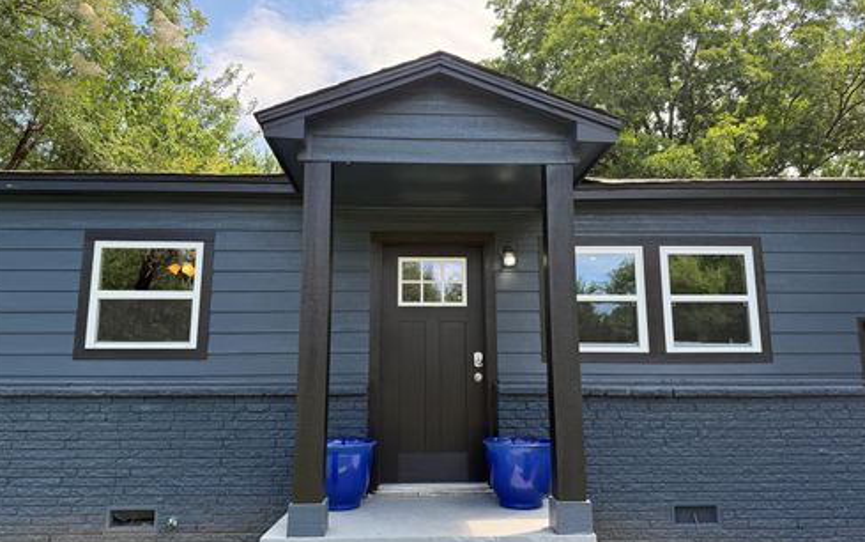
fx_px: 613
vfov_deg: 47.6
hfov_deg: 70.4
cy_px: 272
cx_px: 430
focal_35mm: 26
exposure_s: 1/868
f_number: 1.78
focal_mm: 6.76
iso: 100
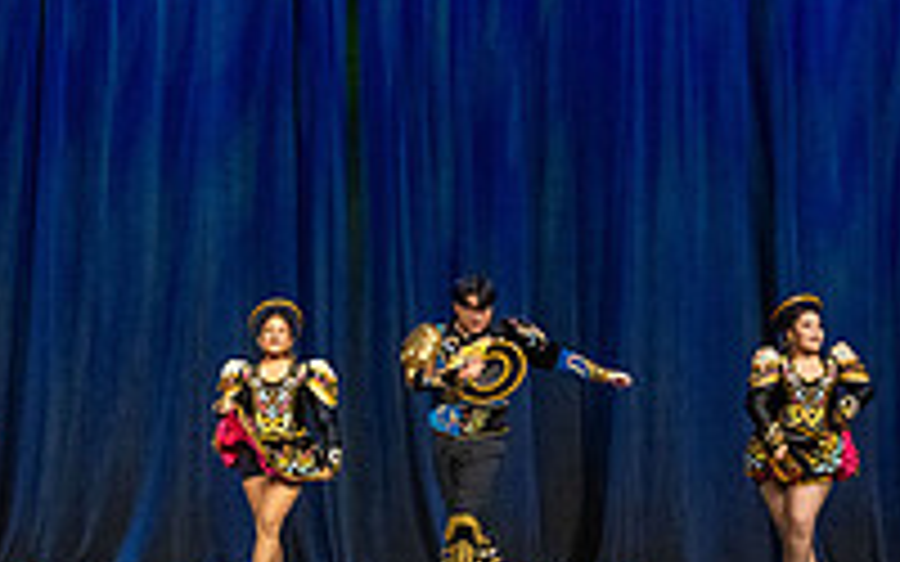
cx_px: 342
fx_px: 2894
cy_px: 416
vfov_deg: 11.1
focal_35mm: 118
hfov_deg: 17.7
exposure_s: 1/200
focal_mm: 40
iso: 3200
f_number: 2.8
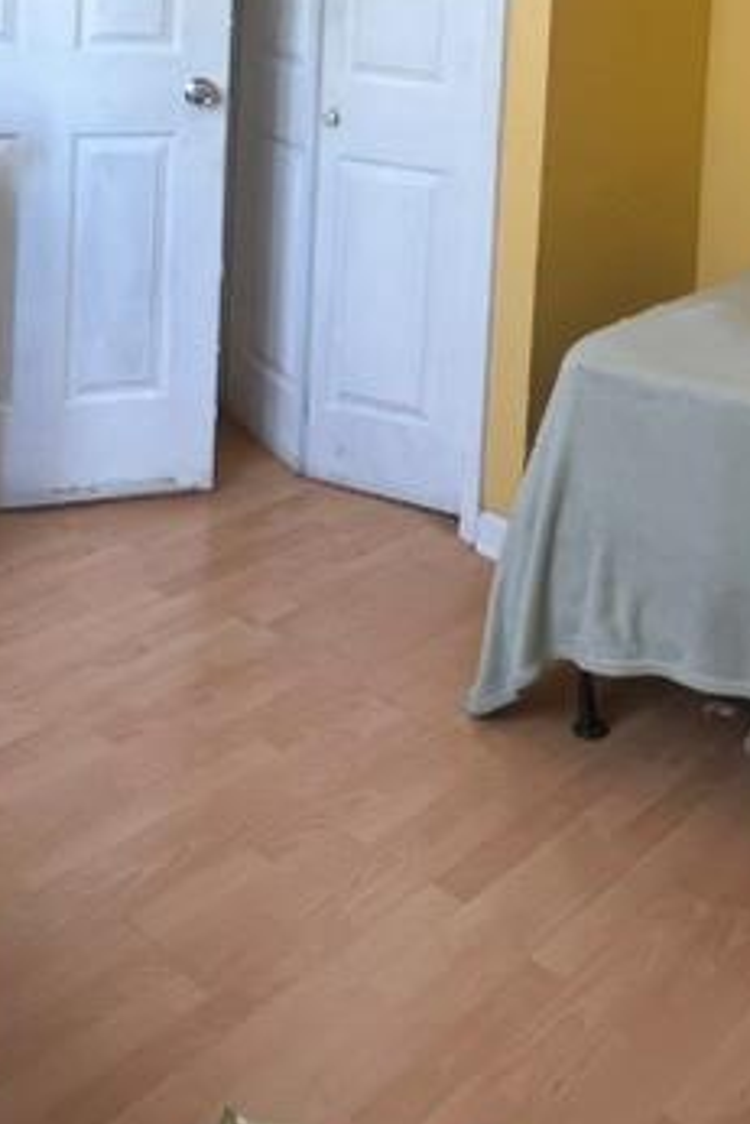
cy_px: -42
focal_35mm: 40
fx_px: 1249
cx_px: 584
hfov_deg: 32.6
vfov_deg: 41.1
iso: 160
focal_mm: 1.57
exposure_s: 1/60
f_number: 1.8
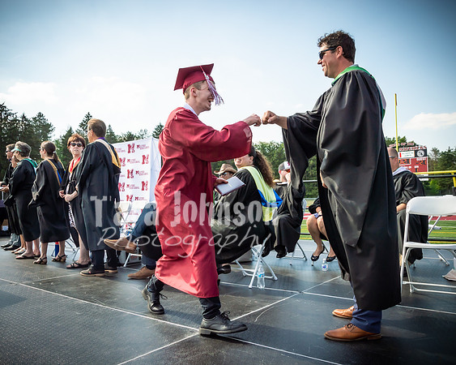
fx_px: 388
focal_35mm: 29
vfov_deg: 50.3
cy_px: 182
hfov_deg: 60.9
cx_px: 228
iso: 200
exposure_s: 1/800
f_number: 7.1
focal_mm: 17
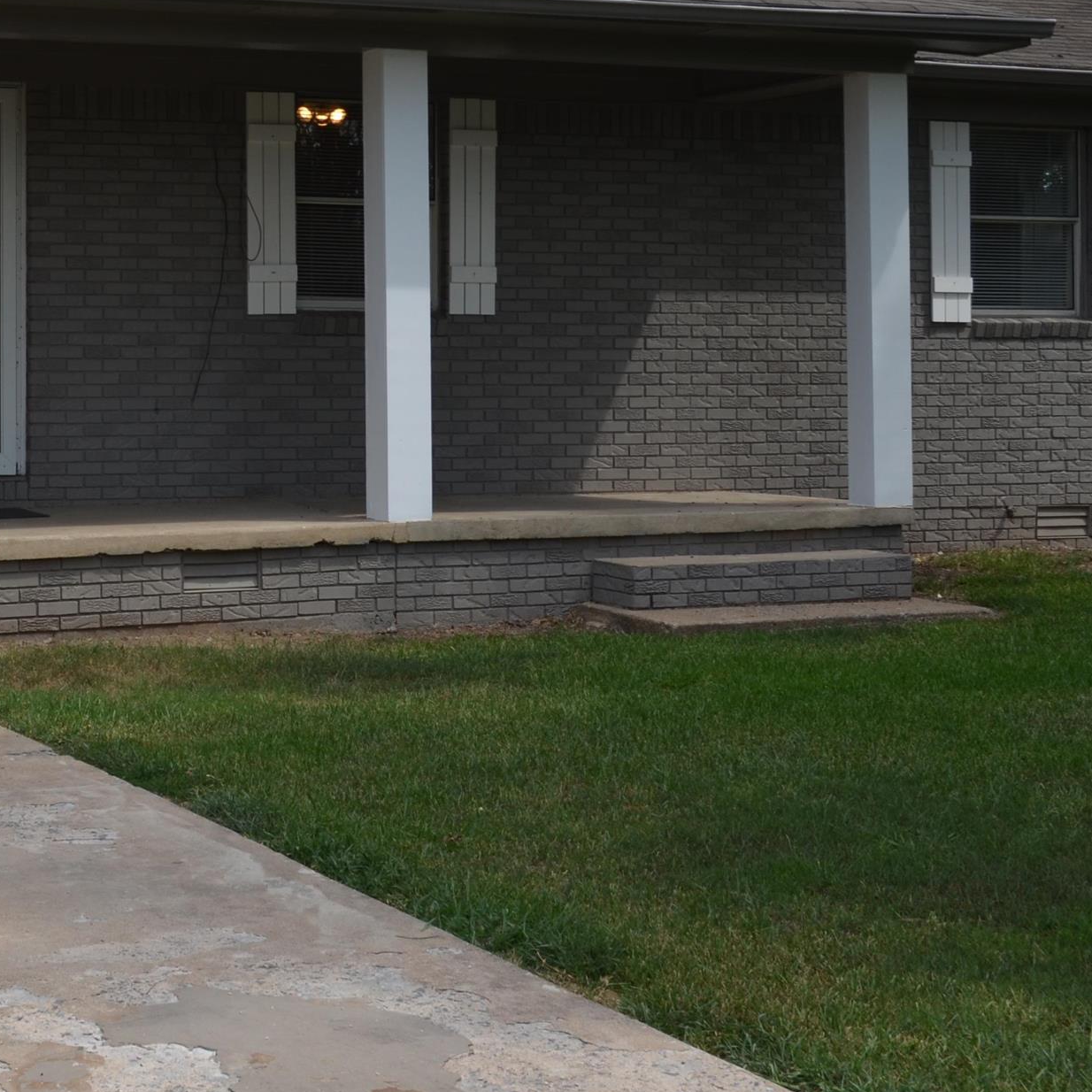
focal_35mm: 76
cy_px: 297
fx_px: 2712
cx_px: 121
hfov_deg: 22.3
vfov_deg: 22.6
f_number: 8
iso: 160
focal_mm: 24
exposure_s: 1/250
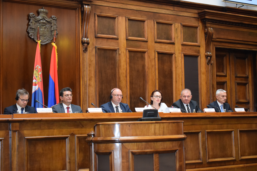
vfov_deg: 21.6
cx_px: 128
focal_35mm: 63
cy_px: 86
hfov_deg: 31.9
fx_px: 450
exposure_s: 1/80
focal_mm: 42
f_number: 5
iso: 3200
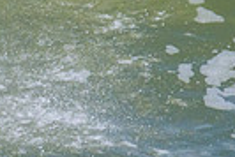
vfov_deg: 0.3
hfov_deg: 0.5
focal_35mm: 4522
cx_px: -129
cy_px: -43
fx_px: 29550
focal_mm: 800
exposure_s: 1/2000
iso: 1250
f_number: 11
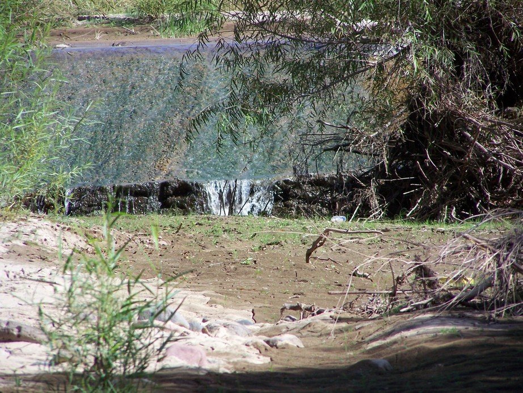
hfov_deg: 5.2
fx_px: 5743
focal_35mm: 380
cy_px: 196
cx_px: 262
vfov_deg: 3.9
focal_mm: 63
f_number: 3.7
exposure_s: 1/400
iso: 64
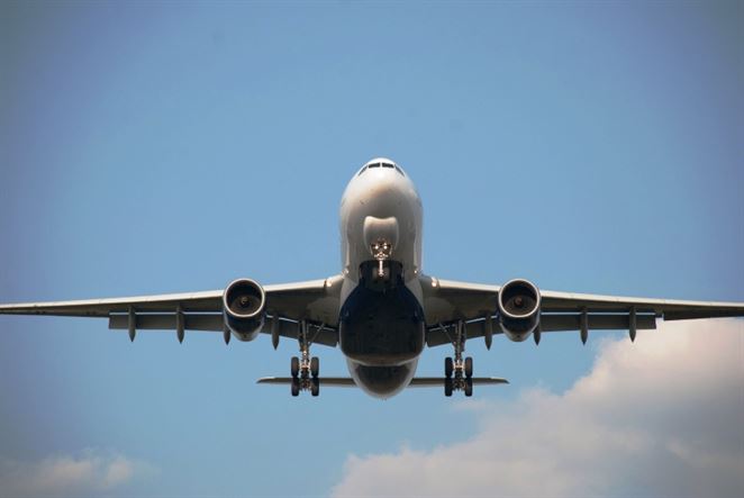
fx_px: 4190
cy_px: 249
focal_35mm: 202
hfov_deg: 10.1
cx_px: 372
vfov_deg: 6.8
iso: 100
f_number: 5.6
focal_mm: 135
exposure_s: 1/320
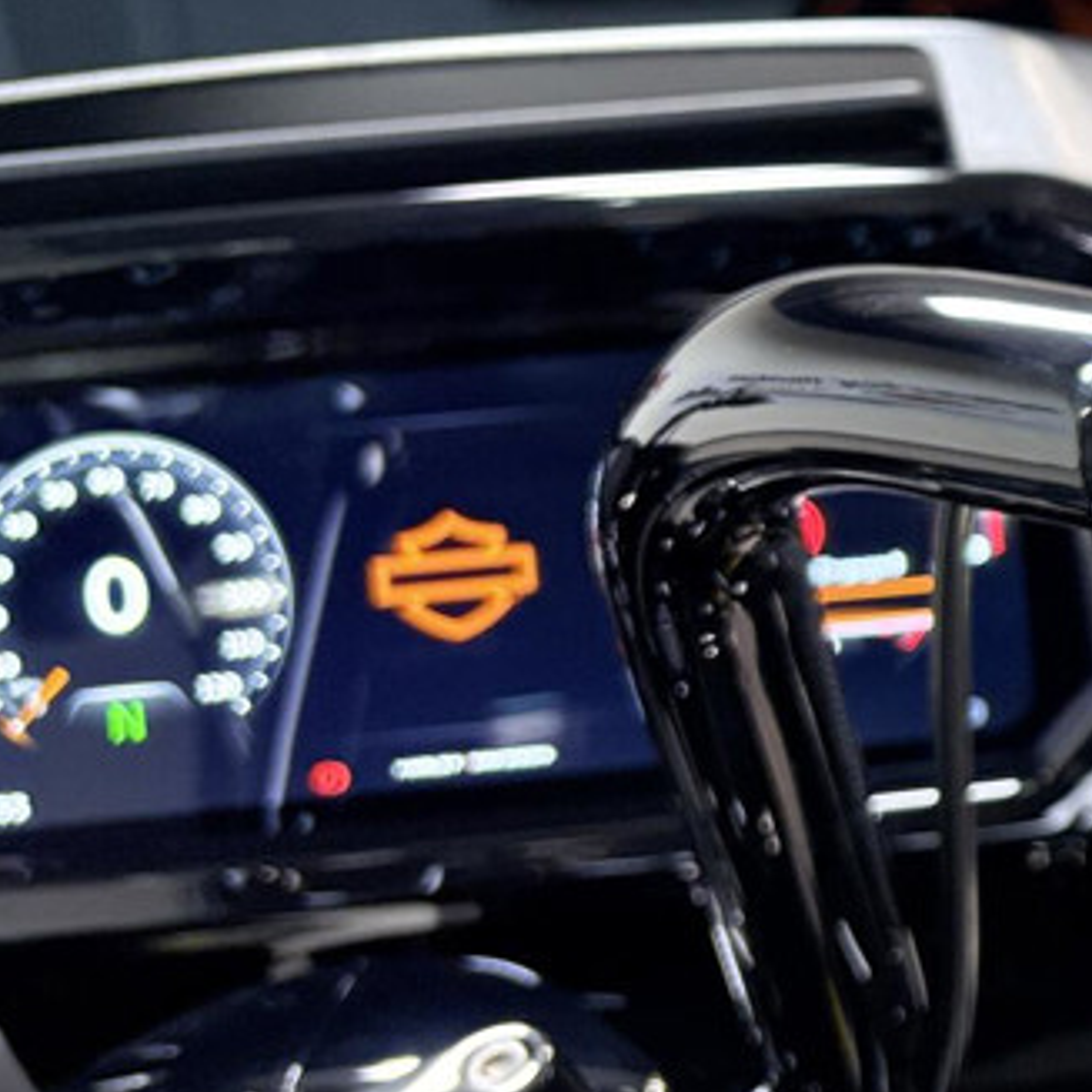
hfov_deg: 19.3
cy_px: 337
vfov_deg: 22.9
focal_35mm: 75
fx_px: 2677
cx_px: 1772
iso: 100
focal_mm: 5.96
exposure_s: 1/120
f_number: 1.6
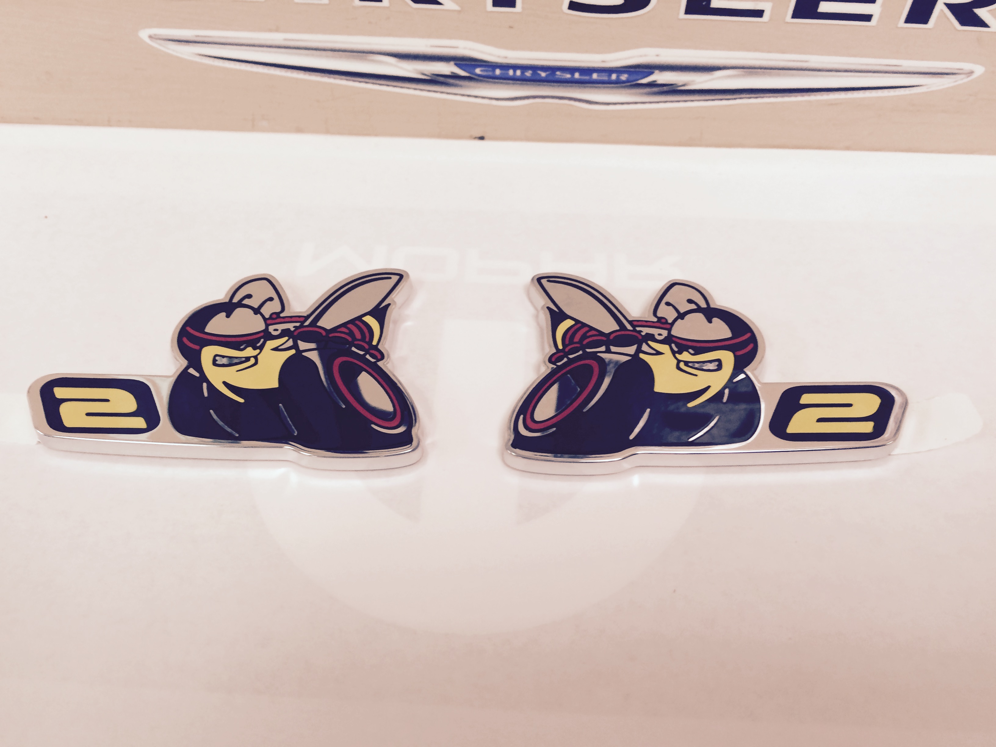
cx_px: 498
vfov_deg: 48.2
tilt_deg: -52.9
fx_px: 834
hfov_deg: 61.7
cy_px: 374
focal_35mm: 29
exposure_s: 1/30
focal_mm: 4.15
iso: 100
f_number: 2.2
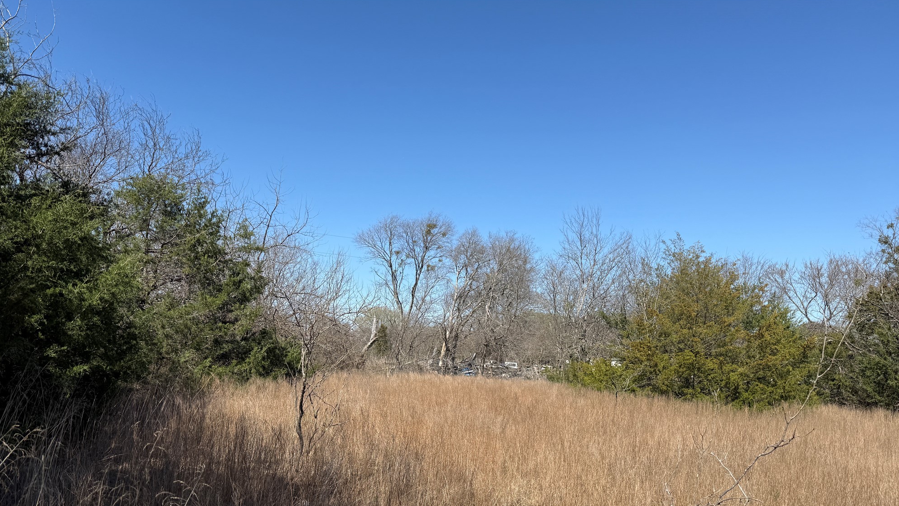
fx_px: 644
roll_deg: -3.2
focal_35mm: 27
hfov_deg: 69.8
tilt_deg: +1.3
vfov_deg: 42.3
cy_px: 342
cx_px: 442
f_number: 1.78
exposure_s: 1/4167
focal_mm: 6.76
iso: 80
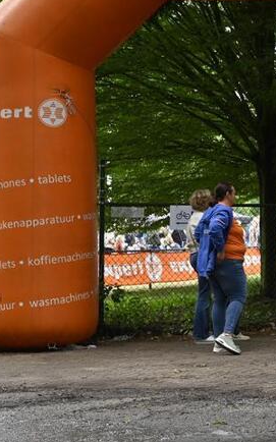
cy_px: 132
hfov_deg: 13.1
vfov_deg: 22.2
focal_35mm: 93
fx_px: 1120
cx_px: 445
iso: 220
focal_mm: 40
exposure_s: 1/250
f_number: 4
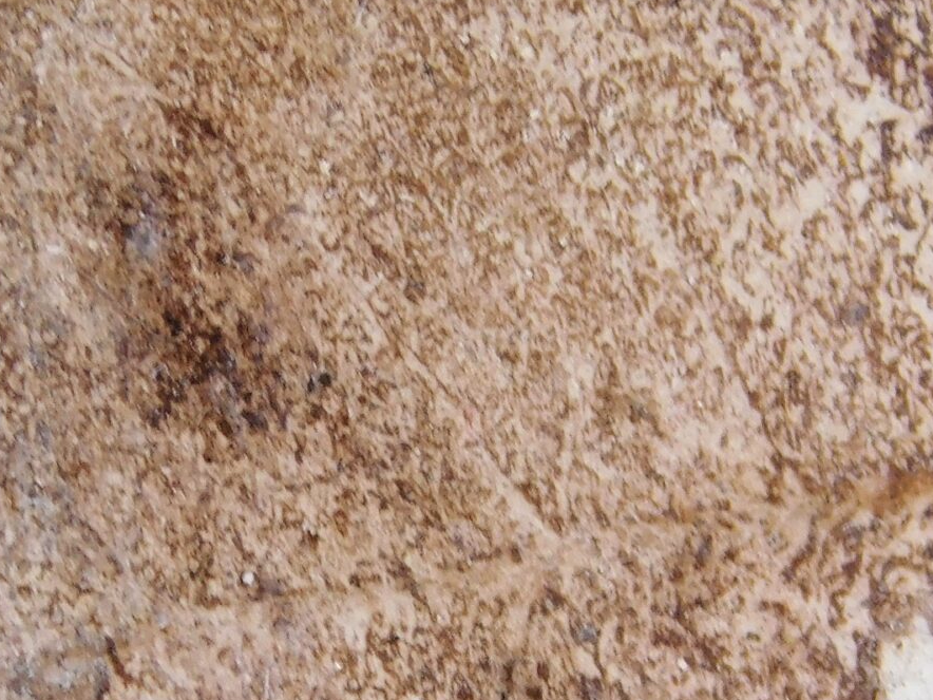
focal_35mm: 770
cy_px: 639
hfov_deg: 2.6
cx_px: 277
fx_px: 20754
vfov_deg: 1.9
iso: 125
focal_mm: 47.2
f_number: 5.7
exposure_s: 1/100
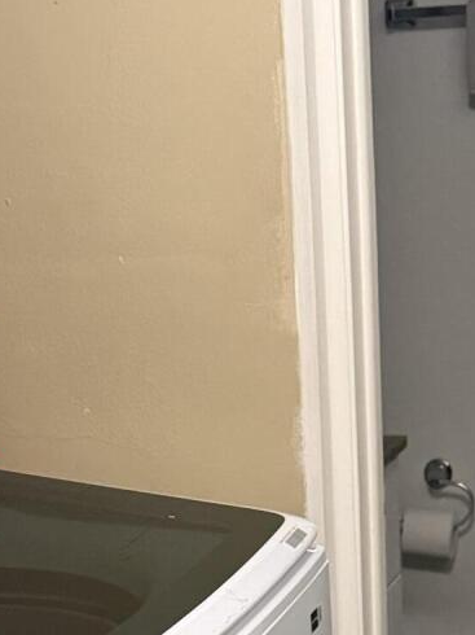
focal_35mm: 98
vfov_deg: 17.6
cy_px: 998
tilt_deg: -28.0
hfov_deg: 15.1
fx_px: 1795
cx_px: 272
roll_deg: +5.3
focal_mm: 6.76
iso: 500
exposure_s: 1/60
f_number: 1.78
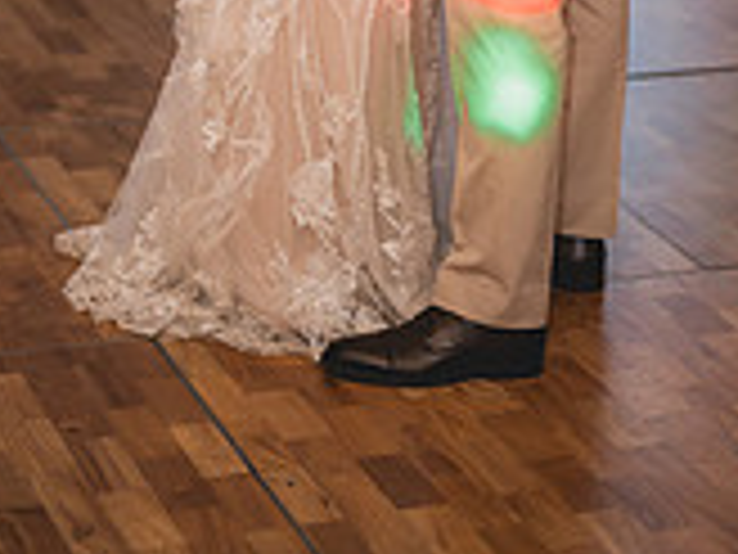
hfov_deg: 14.9
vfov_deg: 10.7
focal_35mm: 132
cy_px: -338
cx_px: 459
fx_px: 2814
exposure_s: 1/160
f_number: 1.2
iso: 400
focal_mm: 50
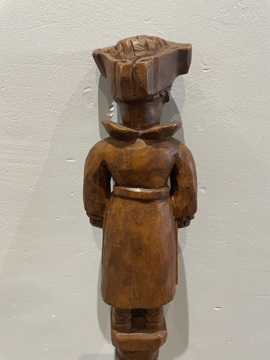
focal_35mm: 26
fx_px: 270
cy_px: 180
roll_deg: +0.6
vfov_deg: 67.3
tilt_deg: -15.9
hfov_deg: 53.1
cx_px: 135
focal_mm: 4.2
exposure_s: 1/50
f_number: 1.6
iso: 200
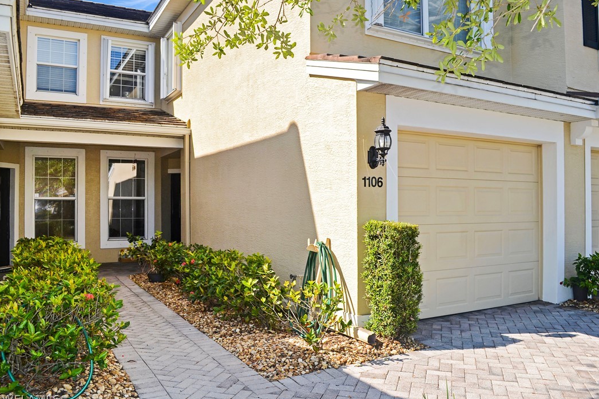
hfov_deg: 65.5
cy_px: 202
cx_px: 302
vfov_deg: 46.4
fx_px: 466
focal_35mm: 28
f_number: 6.3
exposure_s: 1/200
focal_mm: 18
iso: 100
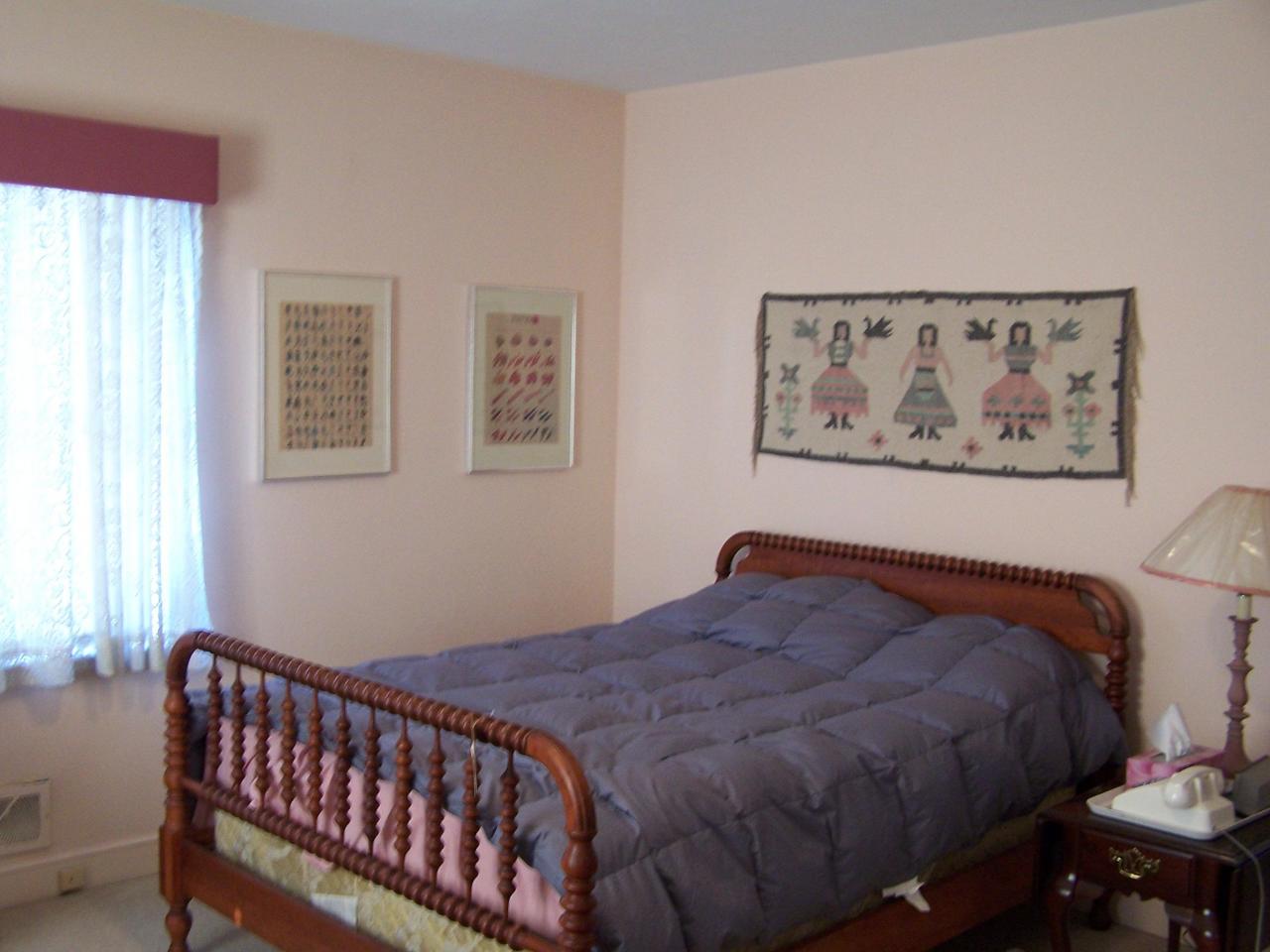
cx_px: 635
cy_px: 476
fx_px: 1394
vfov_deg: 37.7
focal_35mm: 38
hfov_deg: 49.0
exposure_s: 1/13
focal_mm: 6.3
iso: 140
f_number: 2.8
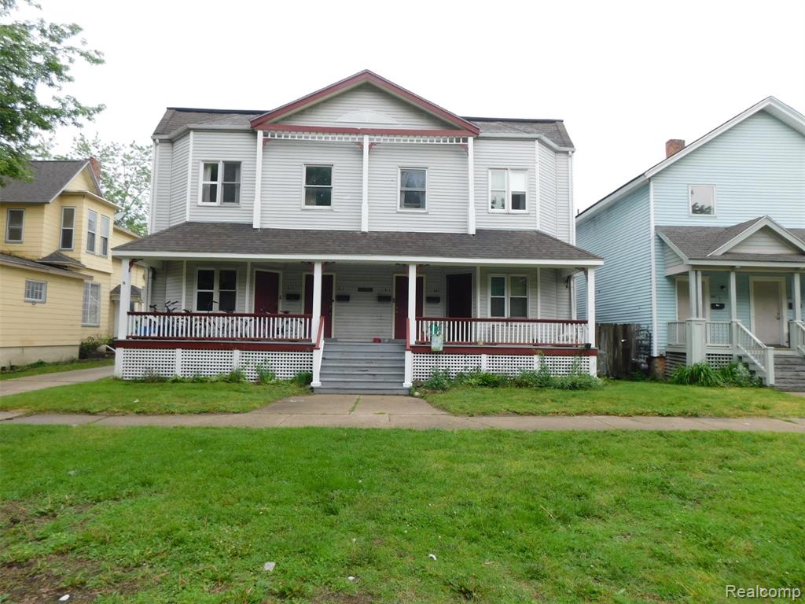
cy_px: 302
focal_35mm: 23
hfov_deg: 73.9
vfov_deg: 58.9
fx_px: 535
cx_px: 402
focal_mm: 4
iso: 125
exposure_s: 1/200
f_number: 3
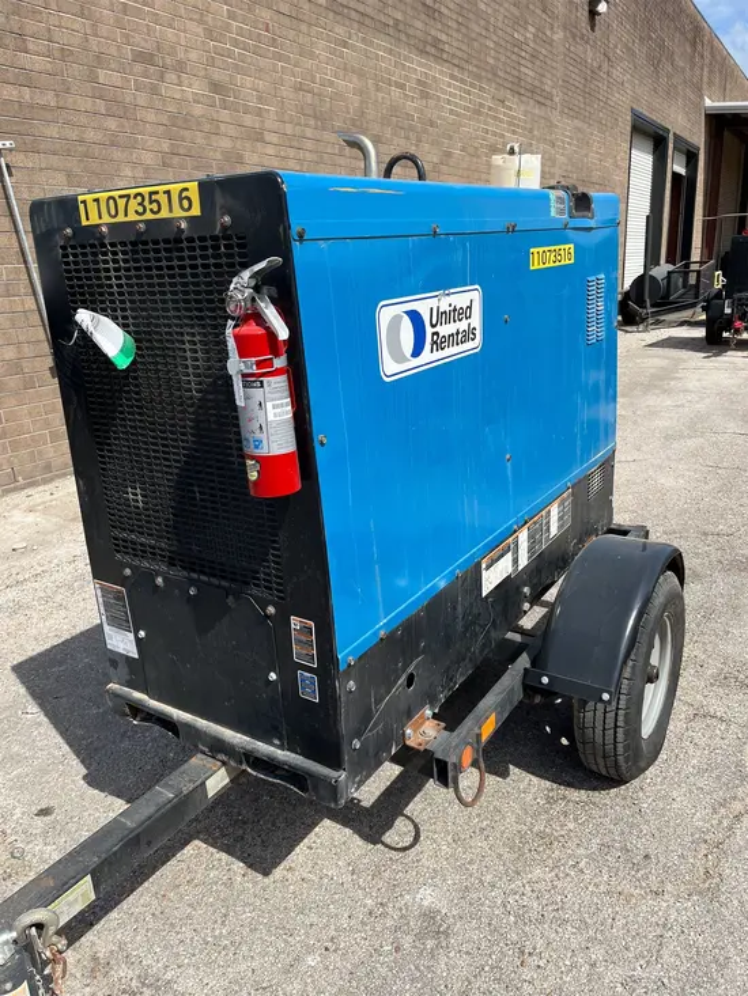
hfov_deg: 53.1
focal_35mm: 26
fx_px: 749
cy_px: 498
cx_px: 374
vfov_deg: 67.3
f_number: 1.6
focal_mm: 5.1
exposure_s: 1/2825
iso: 50
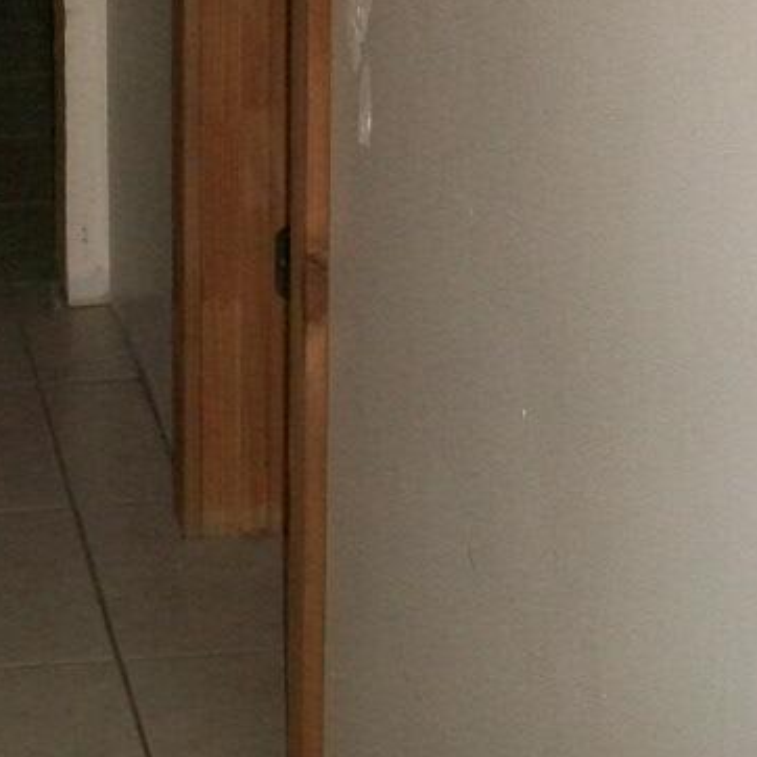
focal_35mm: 100
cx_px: 54
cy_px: -144
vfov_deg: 16.7
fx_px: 2474
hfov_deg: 17.1
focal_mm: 5.7
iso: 160
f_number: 2.9
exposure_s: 1/30
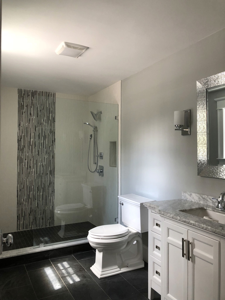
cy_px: 150
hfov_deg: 49.7
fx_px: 243
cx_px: 112
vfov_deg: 63.4
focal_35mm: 28
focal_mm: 4
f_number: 1.8
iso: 32
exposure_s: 1/30
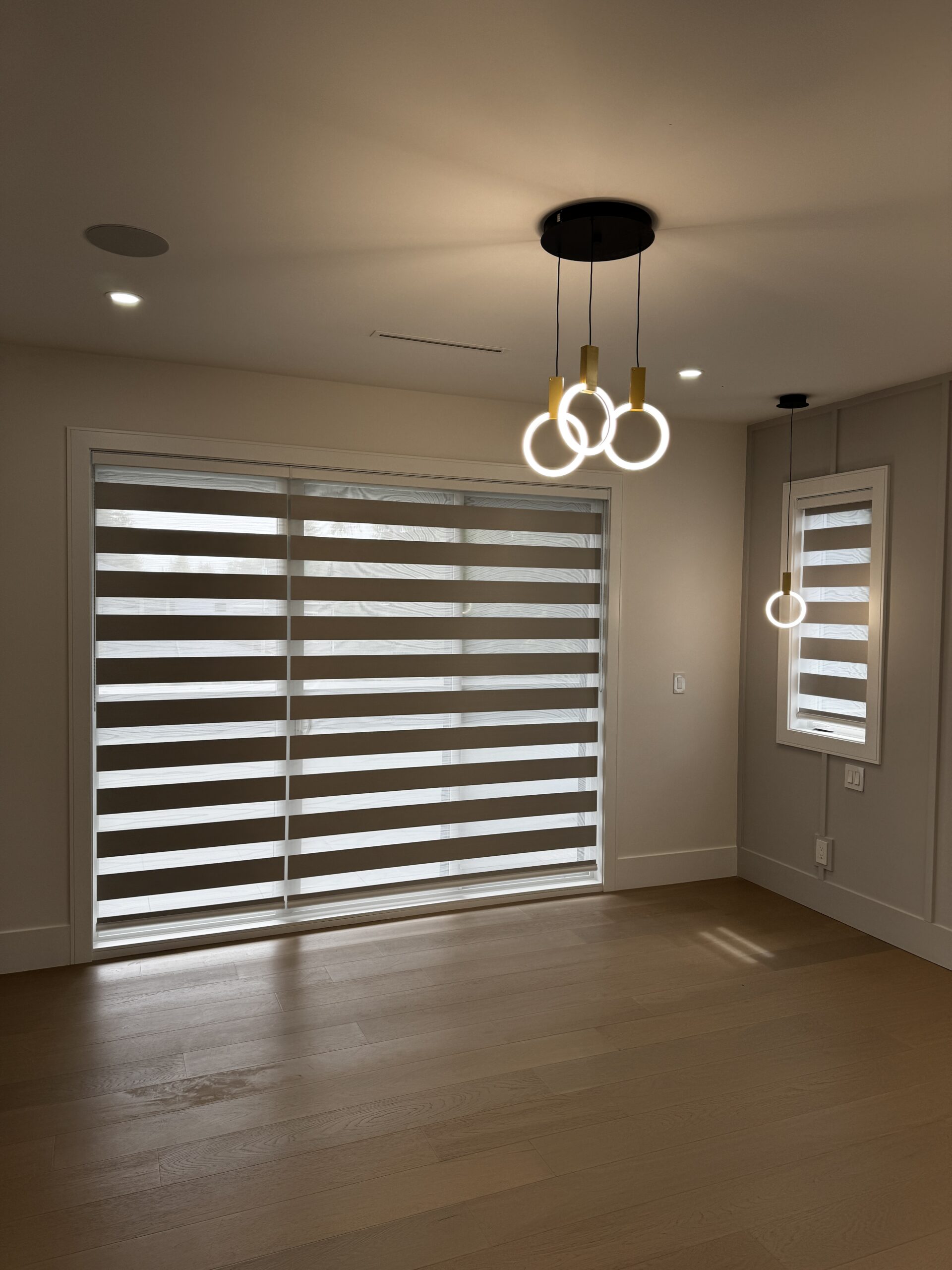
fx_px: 880
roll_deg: -1.3
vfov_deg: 71.6
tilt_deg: -3.1
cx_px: 476
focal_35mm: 24
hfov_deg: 56.8
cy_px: 635
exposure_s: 1/309
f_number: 1.78
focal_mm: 6.76
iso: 80
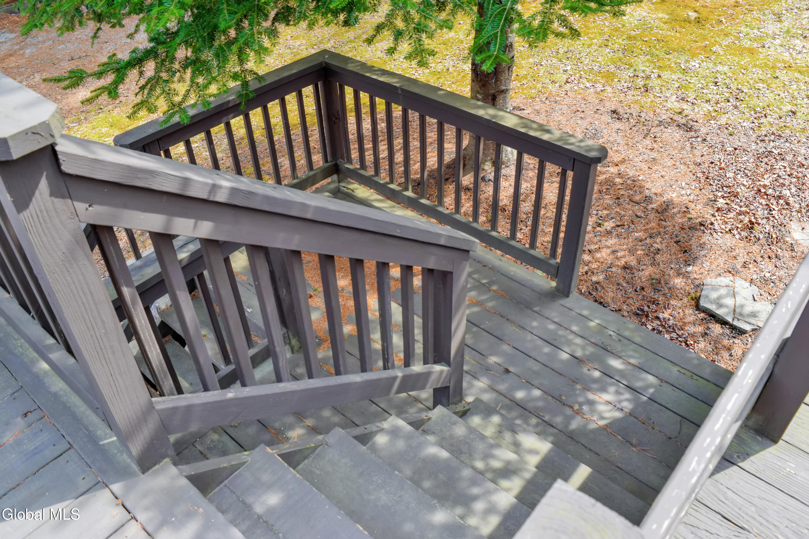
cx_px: 404
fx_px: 607
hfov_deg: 67.4
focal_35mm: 27
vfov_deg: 47.9
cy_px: 270
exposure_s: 1/250
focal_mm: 18
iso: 400
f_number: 8
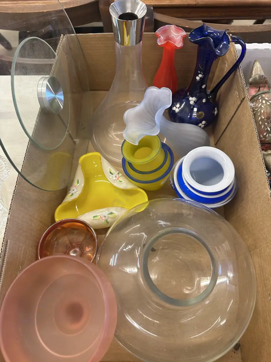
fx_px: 251
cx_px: 136
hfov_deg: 56.8
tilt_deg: -64.5
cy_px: 181
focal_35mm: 24
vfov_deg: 71.6
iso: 160
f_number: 1.78
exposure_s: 1/50
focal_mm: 6.86
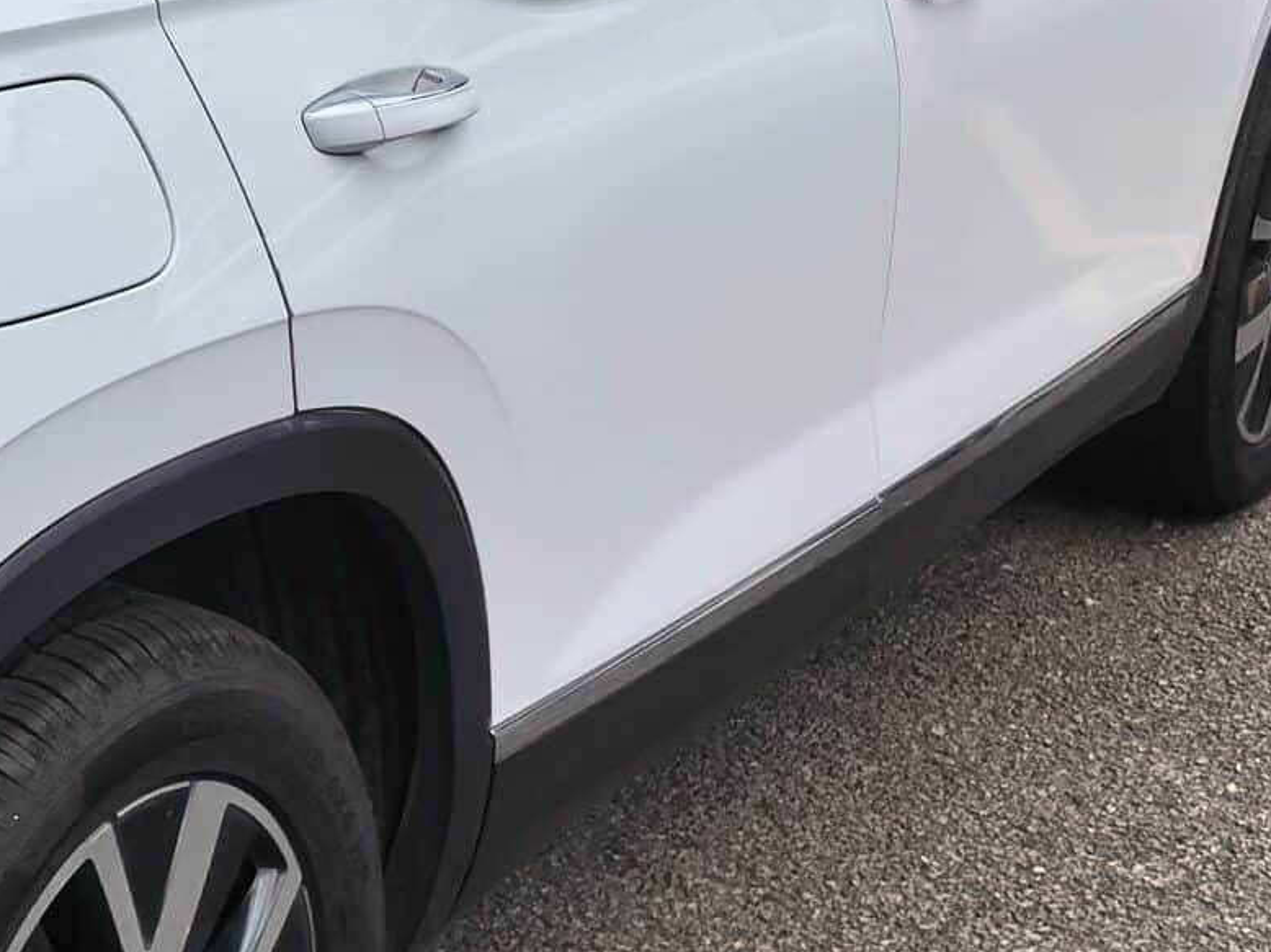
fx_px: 2900
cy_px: 225
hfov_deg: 22.0
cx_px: -425
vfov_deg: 18.5
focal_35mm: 79
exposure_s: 1/3937
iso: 50
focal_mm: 5.75
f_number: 2
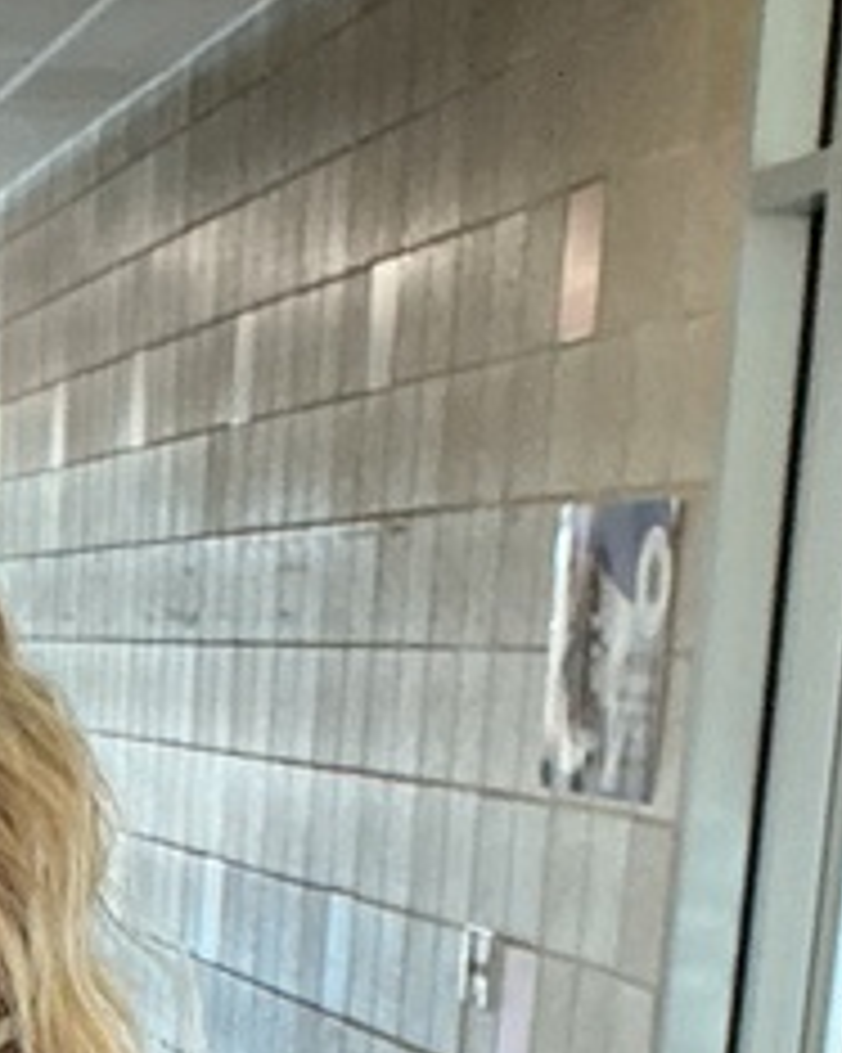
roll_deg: -0.4
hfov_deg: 12.0
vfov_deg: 13.2
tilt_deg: -20.2
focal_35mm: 124
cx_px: -320
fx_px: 3865
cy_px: 2182
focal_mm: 3
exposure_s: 1/60
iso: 250
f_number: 1.8
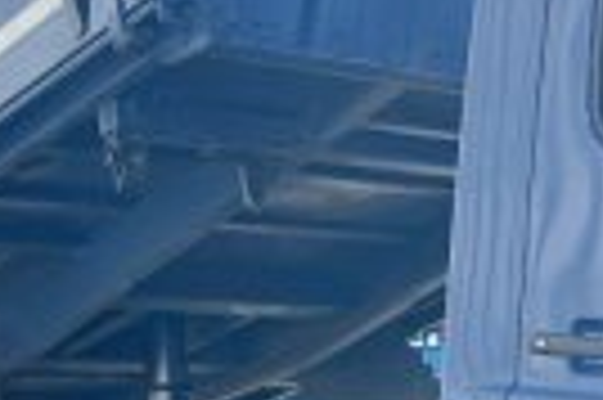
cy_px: 382
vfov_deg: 10.5
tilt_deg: +1.2
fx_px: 2158
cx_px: 549
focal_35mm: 129
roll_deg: +0.1
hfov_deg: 15.7
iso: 50
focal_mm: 5.7
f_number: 1.5
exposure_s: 1/2571
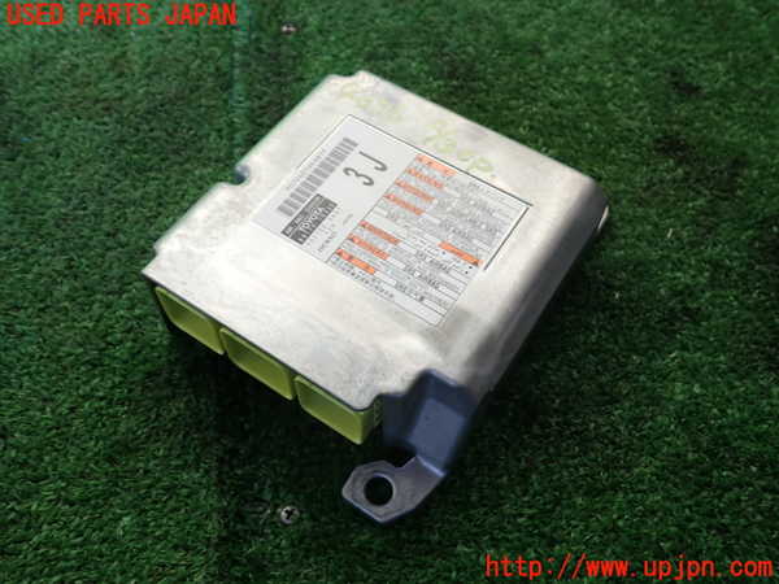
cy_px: 292
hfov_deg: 60.0
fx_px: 675
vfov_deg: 46.8
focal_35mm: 30
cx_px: 390
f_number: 2.3
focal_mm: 5.4
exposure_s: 1/200
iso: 100
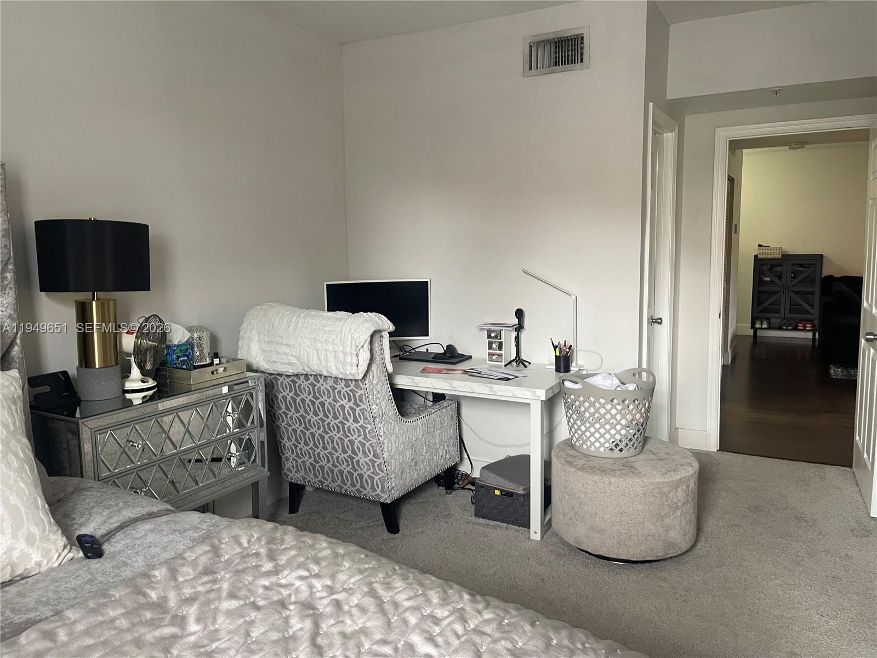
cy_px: 329
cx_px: 438
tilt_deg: -6.9
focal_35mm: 25
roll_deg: +1.8
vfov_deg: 54.9
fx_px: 633
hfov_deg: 69.4
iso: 125
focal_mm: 5.1
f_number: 1.6
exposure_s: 1/60
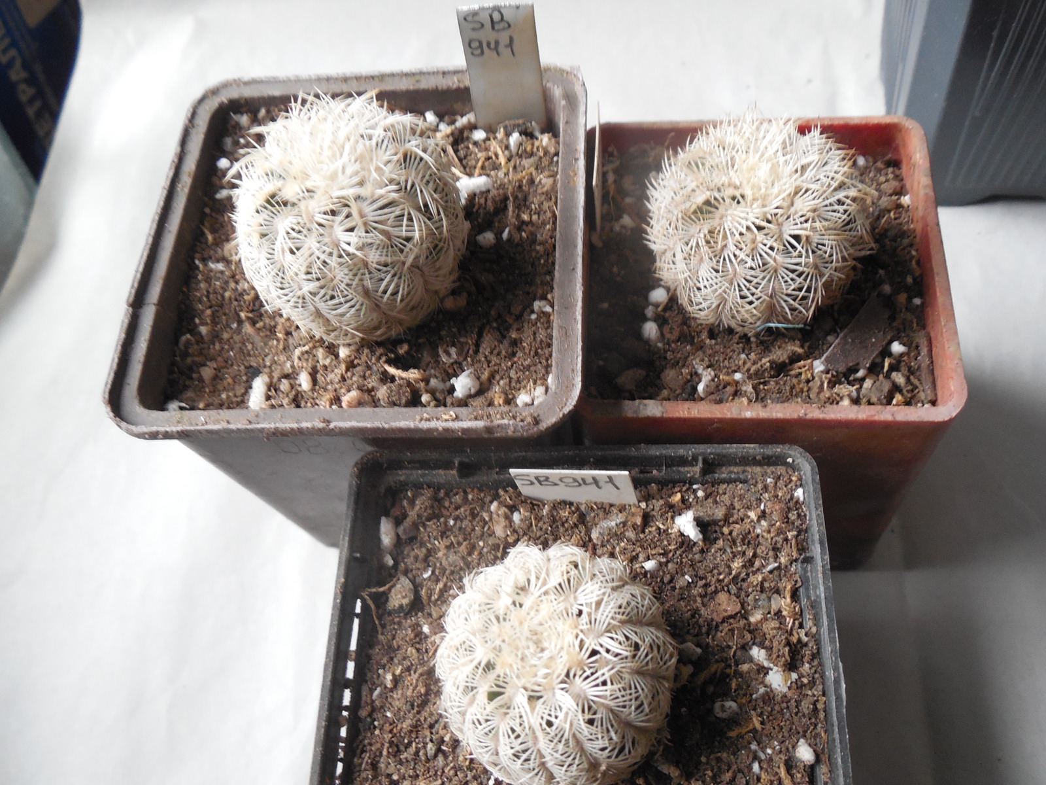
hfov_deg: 58.4
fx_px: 937
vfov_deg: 45.4
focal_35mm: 31
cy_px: 392
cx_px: 523
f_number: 3.6
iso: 400
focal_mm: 5.6
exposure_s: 1/13
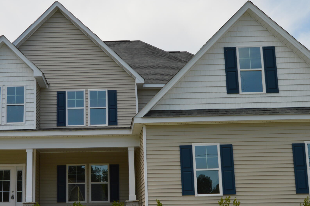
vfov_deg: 26.3
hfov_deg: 38.3
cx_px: 96
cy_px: 131
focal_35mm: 51
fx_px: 439
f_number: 9
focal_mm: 18
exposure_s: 1/200
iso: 100
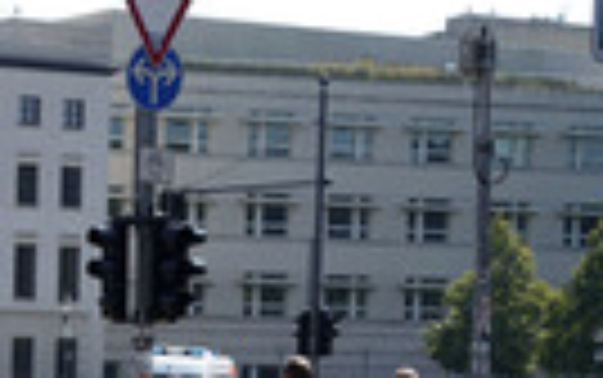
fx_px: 2648
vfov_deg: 8.0
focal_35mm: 161
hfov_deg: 12.3
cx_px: -353
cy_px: 580
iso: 64
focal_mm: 47
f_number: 5.6
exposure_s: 1/200
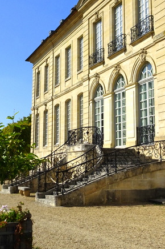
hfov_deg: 24.6
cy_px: 94
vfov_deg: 36.1
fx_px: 379
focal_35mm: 55
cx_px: 77
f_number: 4
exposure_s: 1/1250
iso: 80
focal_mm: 6.17
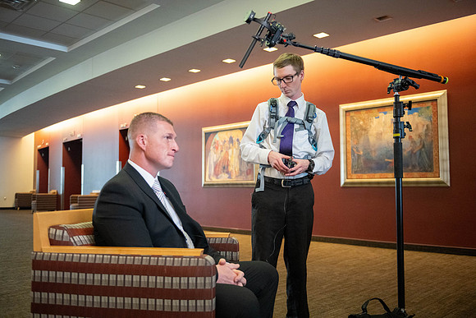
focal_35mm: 35
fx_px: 463
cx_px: 238
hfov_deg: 54.4
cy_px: 159
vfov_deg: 37.9
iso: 6400
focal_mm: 35
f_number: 2.8
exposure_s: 1/320
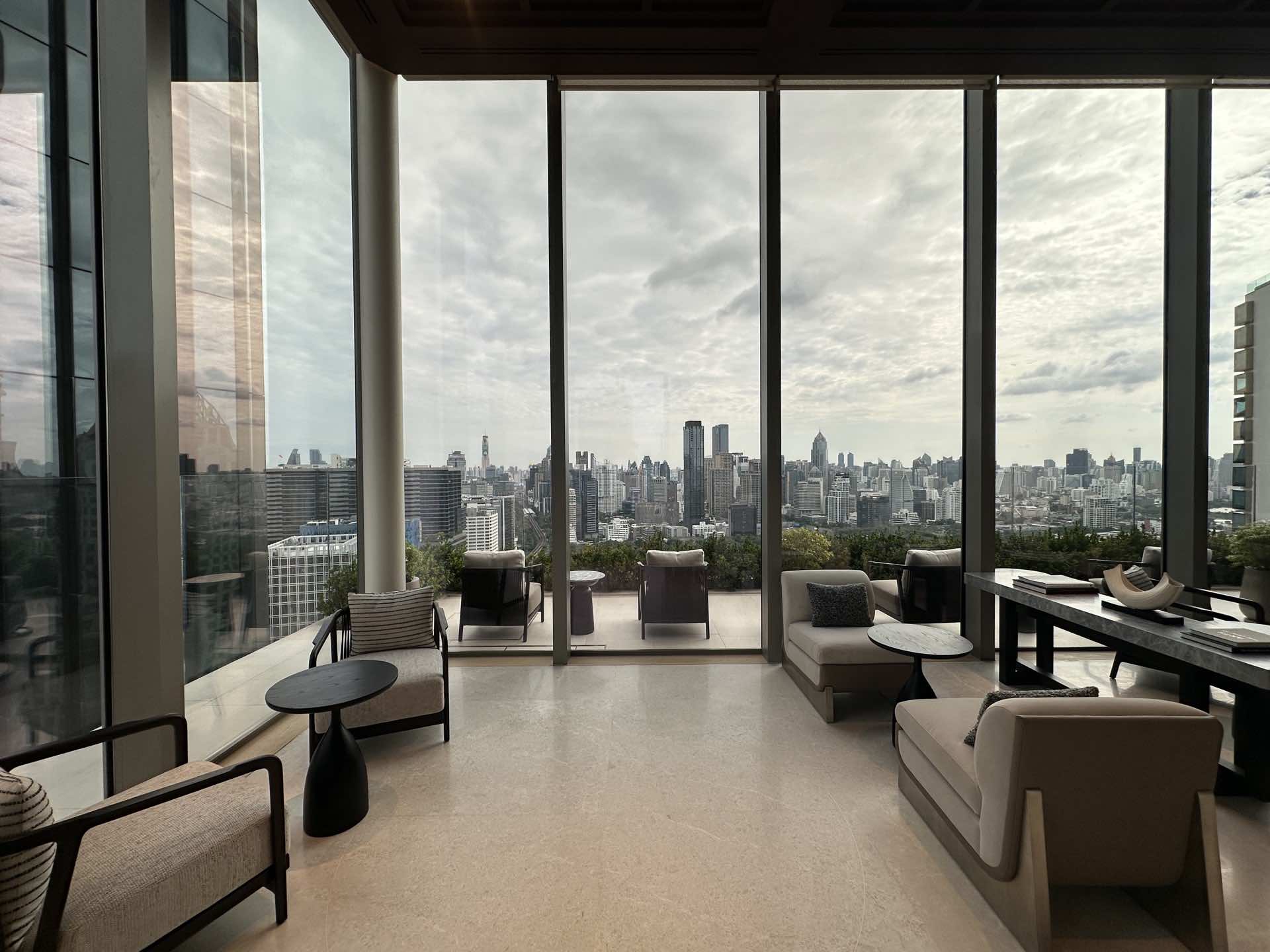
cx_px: 635
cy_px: 476
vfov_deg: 85.7
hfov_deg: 102.1
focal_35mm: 14
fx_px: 514
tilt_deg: -1.3
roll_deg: +0.5
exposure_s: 1/694
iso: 40
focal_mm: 2.22
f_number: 2.2
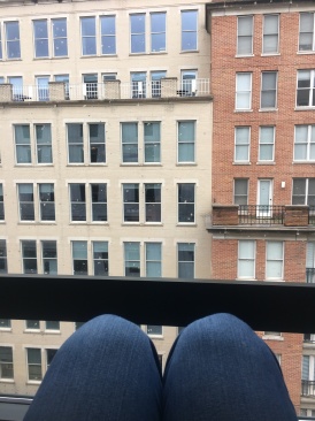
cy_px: 210
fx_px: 352
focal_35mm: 29
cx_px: 158
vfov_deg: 61.7
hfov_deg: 48.2
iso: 25
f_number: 2.2
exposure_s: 1/185
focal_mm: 4.15
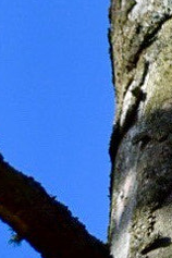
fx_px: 7102
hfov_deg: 1.4
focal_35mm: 991
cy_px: -311
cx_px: 395
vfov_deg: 2.1
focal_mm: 98
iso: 100
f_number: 5.6
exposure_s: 1/500
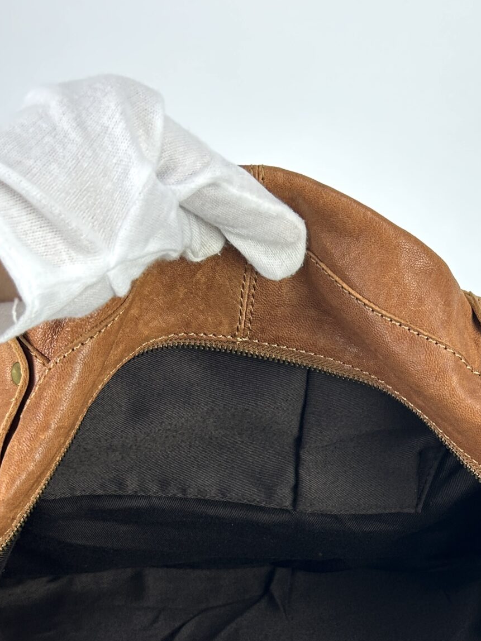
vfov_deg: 31.7
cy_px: 577
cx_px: 380
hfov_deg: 24.8
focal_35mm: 58
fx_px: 1075
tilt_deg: -29.4
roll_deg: -2.4
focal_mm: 5.7
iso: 64
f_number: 1.5
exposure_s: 1/100
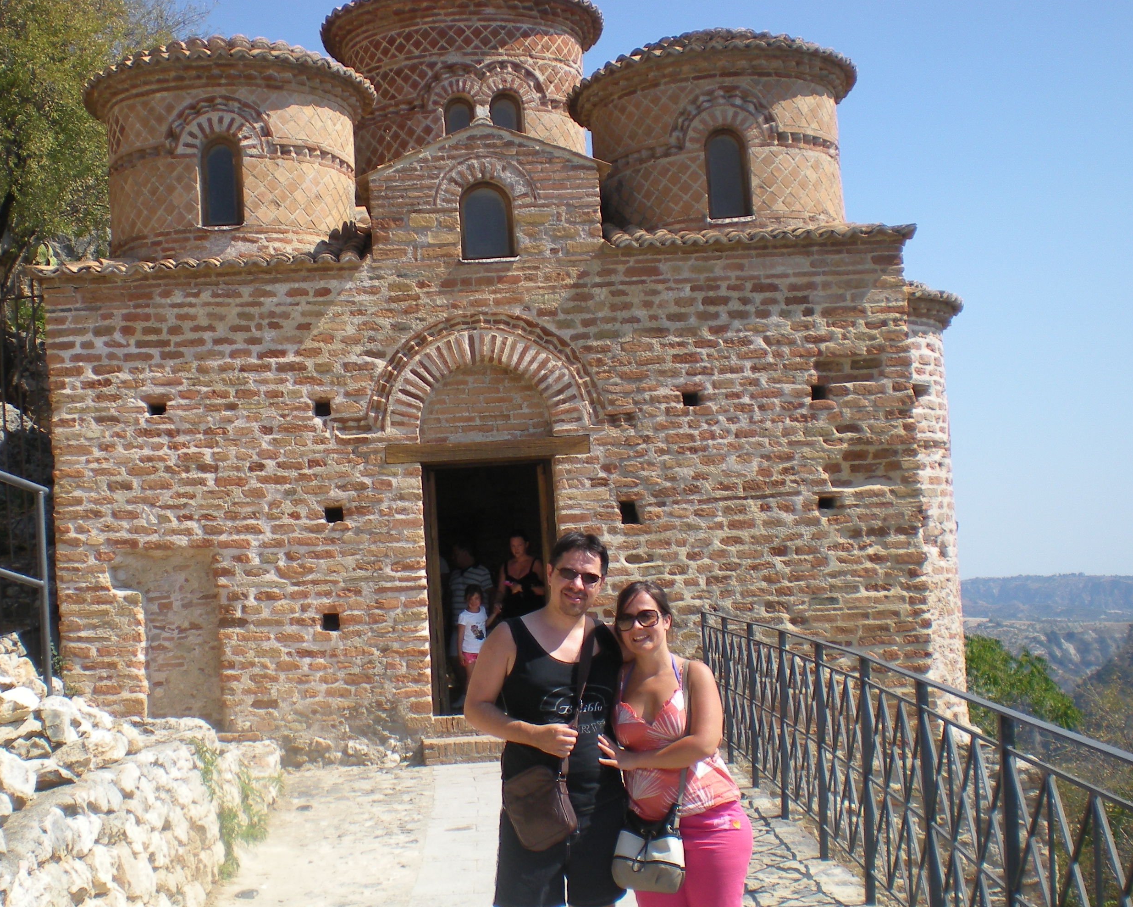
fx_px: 1643
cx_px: 449
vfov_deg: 30.8
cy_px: 524
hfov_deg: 37.9
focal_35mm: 49
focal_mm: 6.3
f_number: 4.6
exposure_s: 1/387
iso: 64
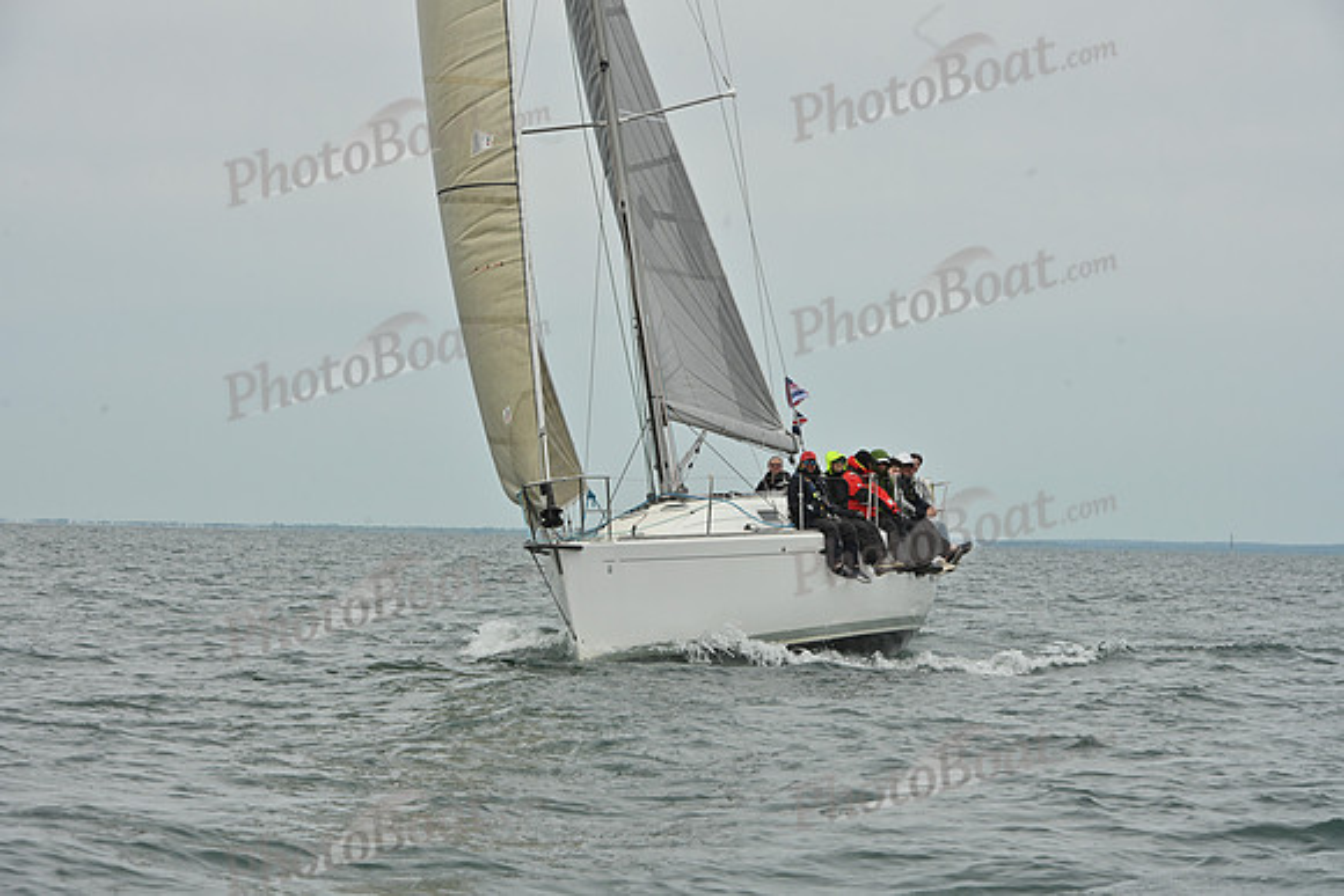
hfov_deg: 12.8
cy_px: 448
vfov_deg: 8.6
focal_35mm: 160
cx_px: 672
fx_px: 5974
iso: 320
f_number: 11
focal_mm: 160
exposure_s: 1/1000
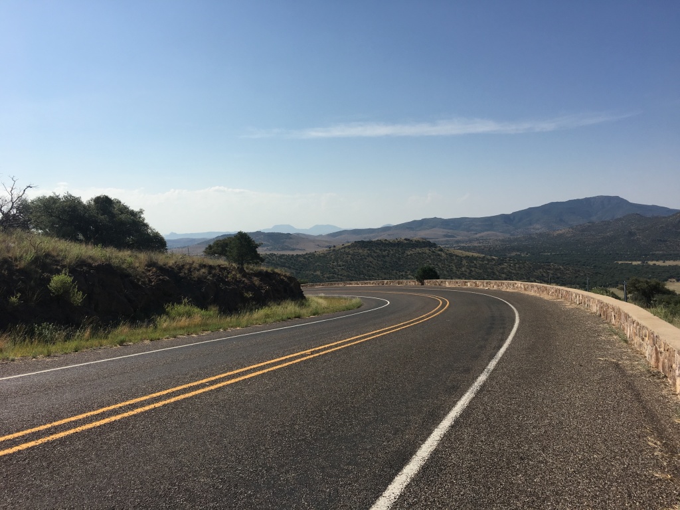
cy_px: 255
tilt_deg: -0.8
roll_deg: +1.8
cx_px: 340
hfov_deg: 61.7
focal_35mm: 29
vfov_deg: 48.2
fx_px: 570
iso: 25
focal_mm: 4.15
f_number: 2.2
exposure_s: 1/2564
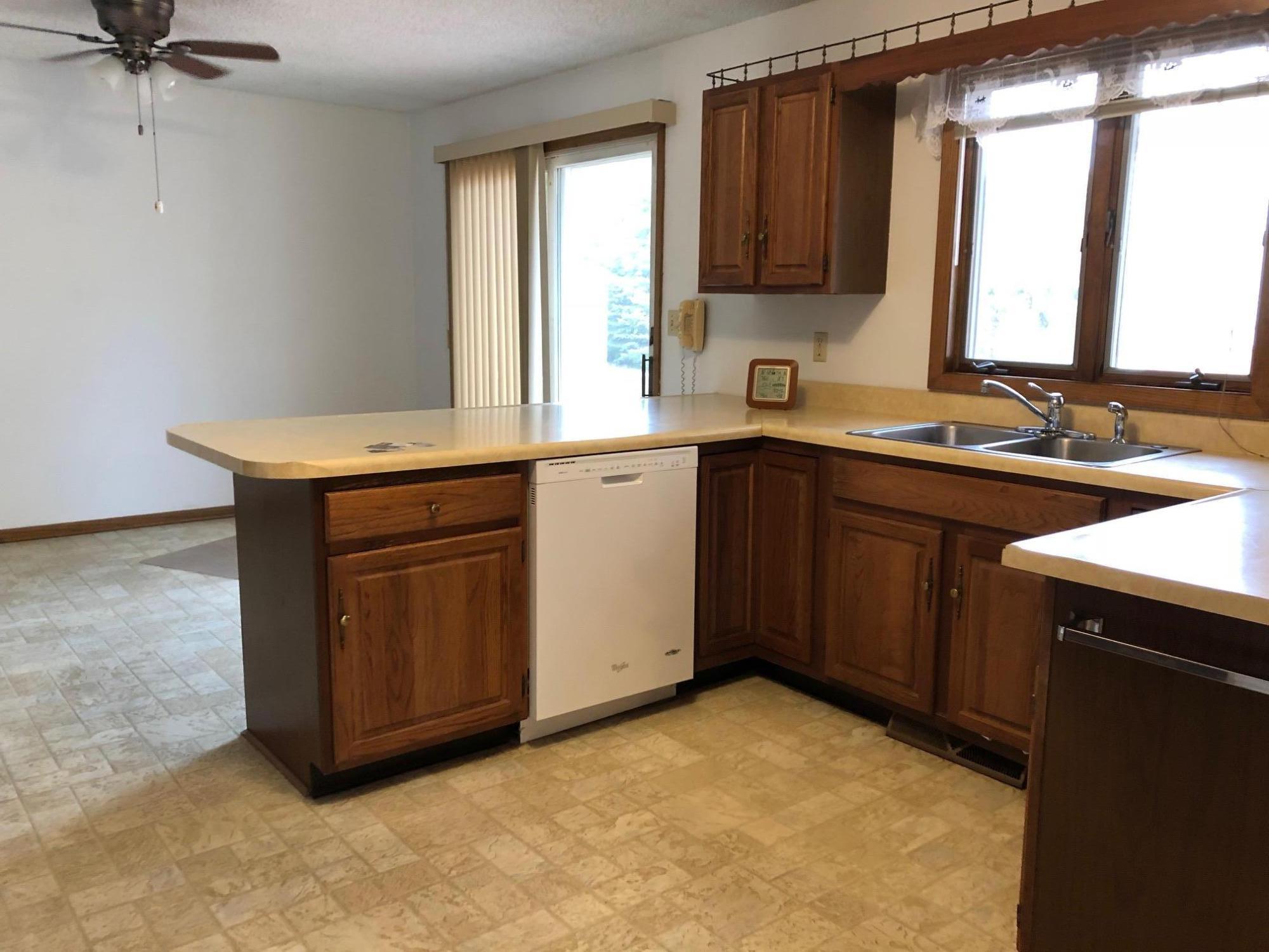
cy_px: 476
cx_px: 634
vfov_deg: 49.7
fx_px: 1026
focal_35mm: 28
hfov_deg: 63.4
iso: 50
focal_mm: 3.99
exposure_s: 1/15
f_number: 1.8
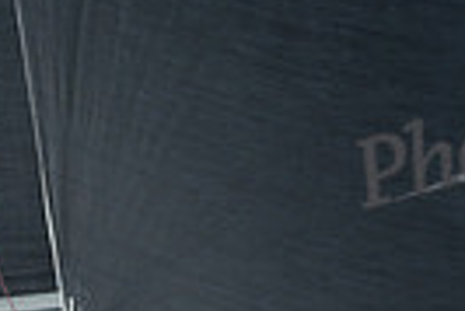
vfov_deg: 2.4
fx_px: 7319
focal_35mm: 566
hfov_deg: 3.6
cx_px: 178
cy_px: 348
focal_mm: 130
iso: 250
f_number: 6.3
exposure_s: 1/1250
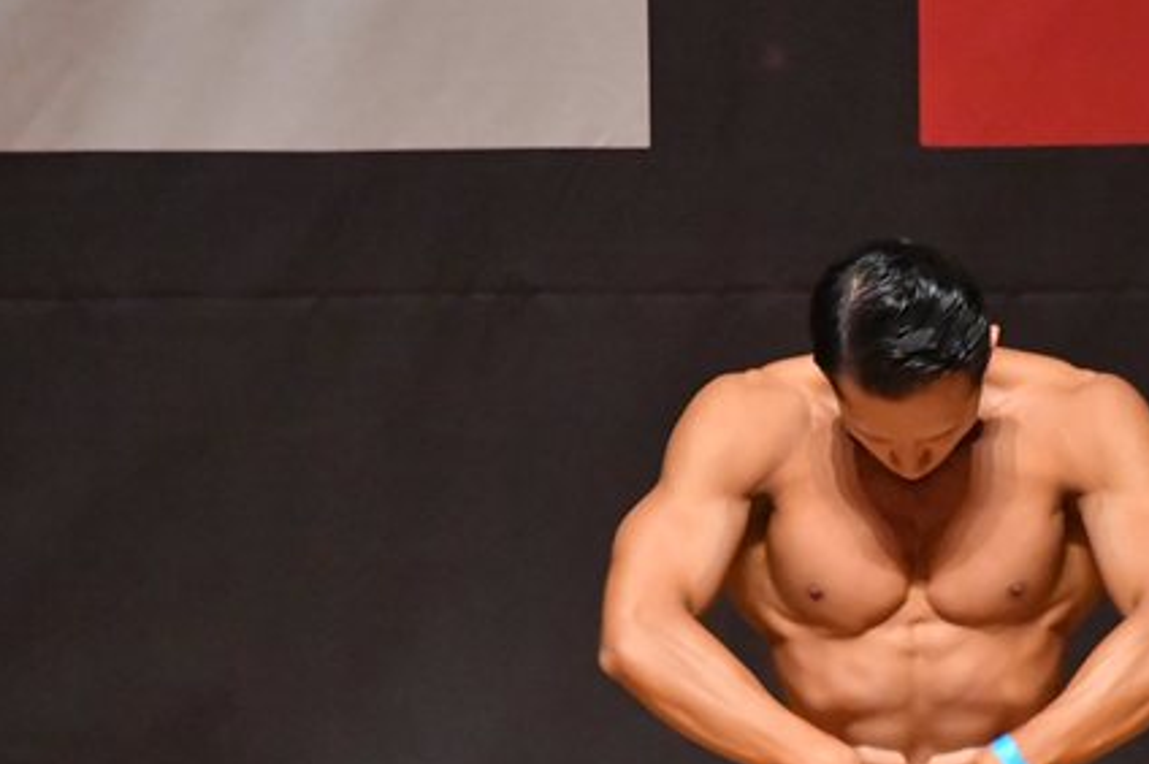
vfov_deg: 1.7
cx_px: 993
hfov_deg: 2.5
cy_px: 607
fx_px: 26246
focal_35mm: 823
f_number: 5.6
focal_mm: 300
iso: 12800
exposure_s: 1/400
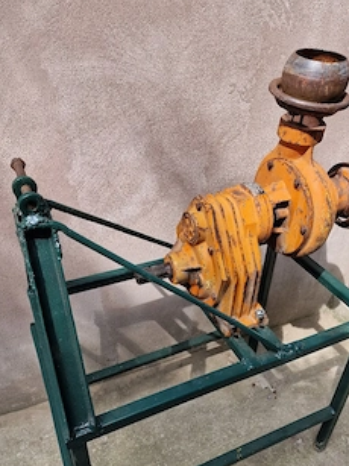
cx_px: 185
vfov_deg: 59.7
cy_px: 267
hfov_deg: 46.7
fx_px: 404
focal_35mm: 30
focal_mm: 6.4
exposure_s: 1/222
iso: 50
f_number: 1.8
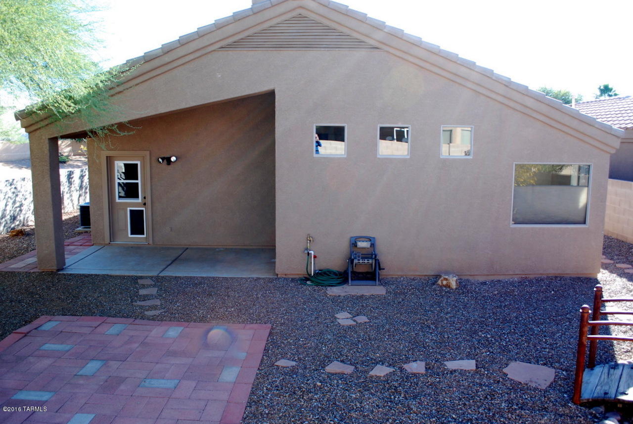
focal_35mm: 27
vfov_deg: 48.1
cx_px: 316
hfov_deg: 67.3
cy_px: 212
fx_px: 475
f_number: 5.6
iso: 200
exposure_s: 1/125
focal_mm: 18
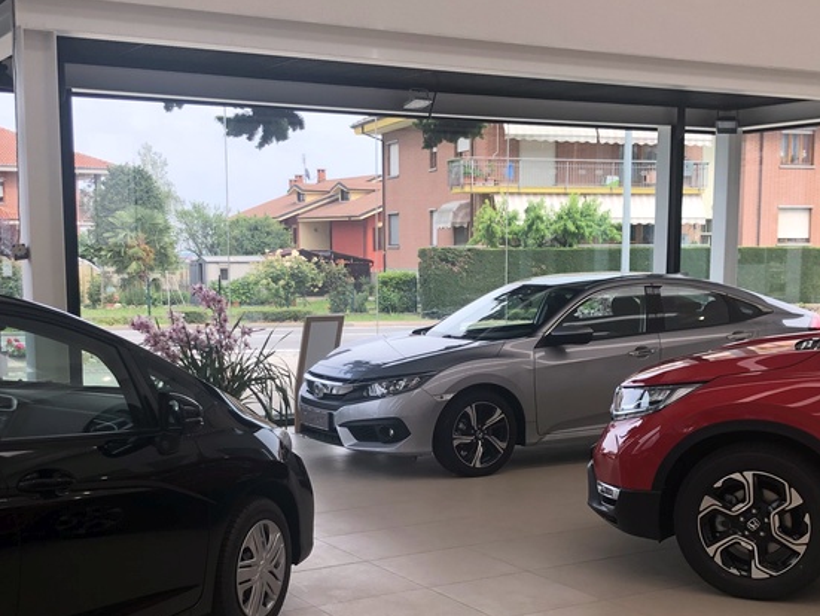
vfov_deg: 27.8
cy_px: 434
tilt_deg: -8.3
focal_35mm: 52
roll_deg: +0.2
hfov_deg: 36.8
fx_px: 1233
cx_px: 417
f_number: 1.8
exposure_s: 1/215
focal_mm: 4
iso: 20
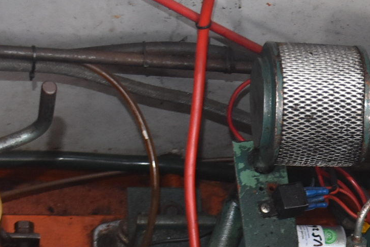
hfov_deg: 14.5
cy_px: 422
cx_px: 483
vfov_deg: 9.7
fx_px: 1387
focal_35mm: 135
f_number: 5
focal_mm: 26
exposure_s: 1/100
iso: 800
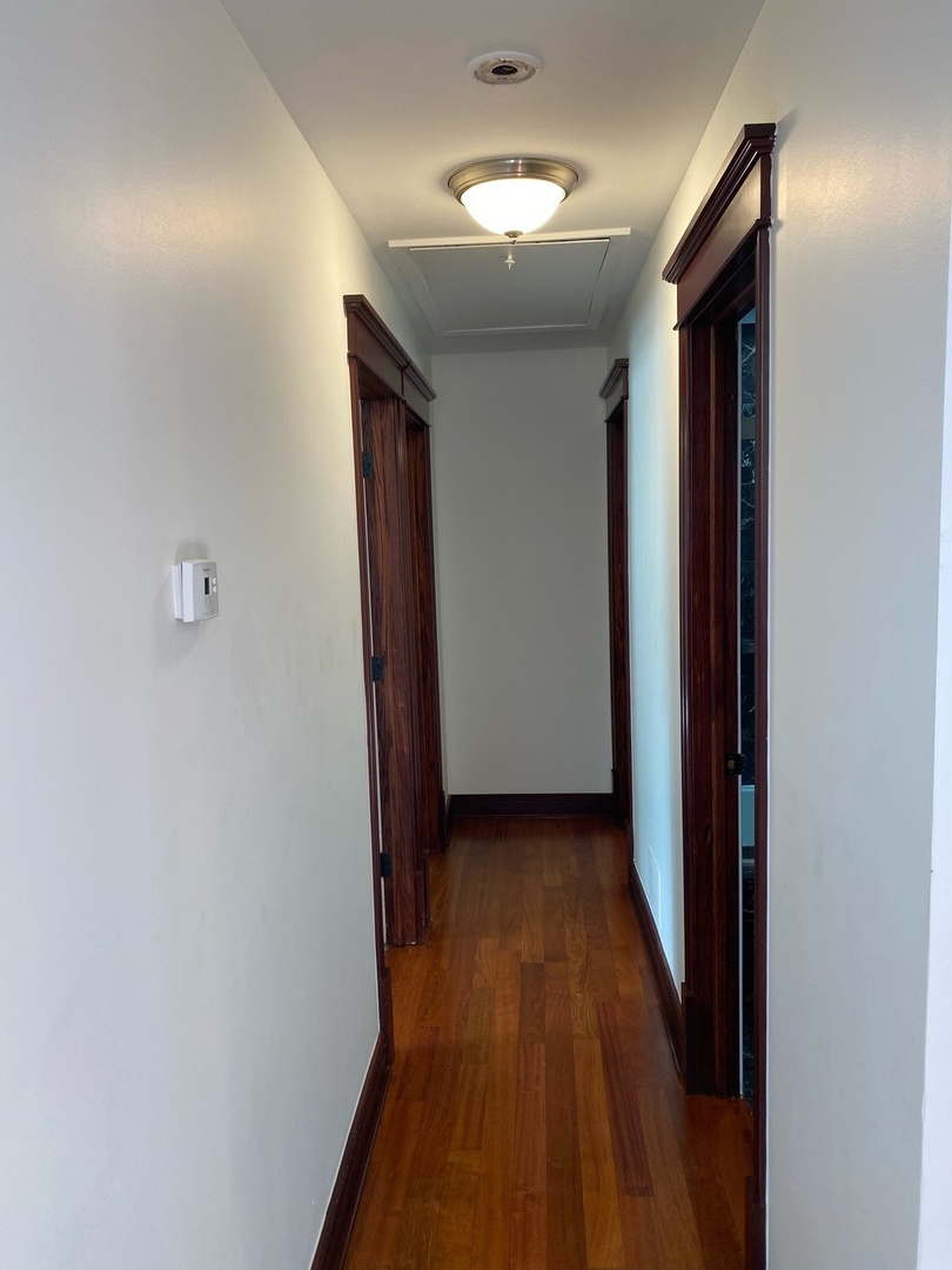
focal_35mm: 26
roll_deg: +1.2
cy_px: 635
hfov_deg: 53.1
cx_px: 476
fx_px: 953
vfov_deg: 67.3
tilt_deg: -4.3
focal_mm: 4.25
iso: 125
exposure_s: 1/120
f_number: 1.8
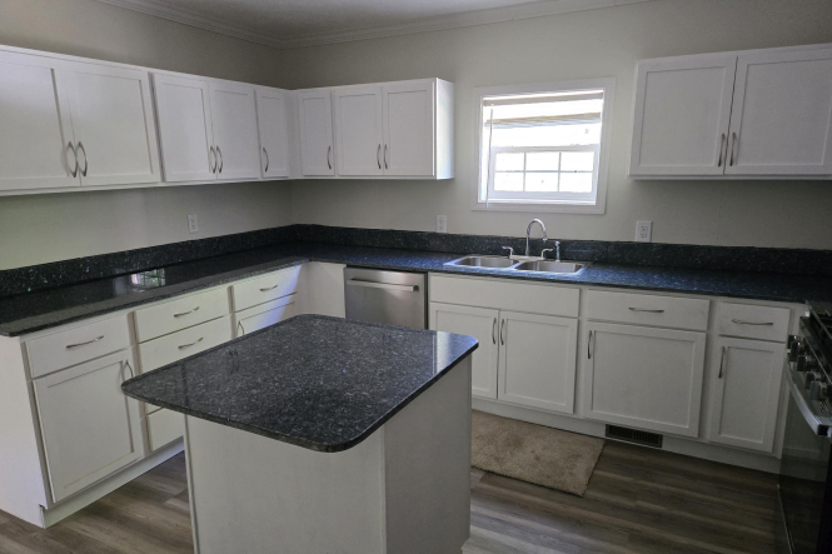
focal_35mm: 24
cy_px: 279
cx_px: 416
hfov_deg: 73.8
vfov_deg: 53.1
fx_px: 554
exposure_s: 1/60
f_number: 1.8
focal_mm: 5.4
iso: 800
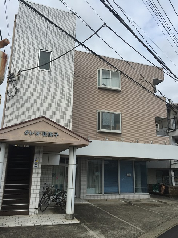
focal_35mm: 29
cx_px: 89
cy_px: 119
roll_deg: -1.5
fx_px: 199
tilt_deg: +15.0
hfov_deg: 48.2
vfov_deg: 61.7
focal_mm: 4.15
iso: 32
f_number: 2.2
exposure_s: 1/1236
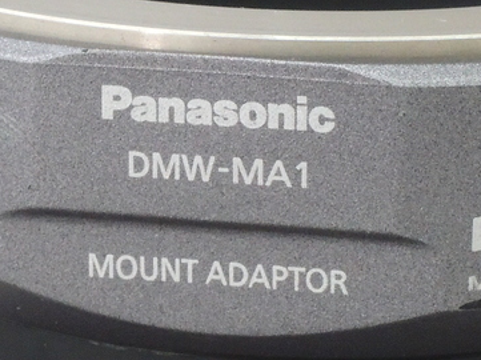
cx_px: 221
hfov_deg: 8.5
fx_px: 3234
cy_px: 203
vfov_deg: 6.4
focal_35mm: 233
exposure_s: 1/25
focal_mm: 12.5
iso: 560
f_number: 7.1
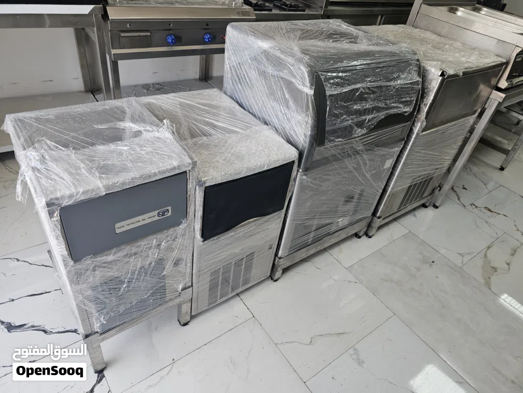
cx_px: 262
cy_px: 196
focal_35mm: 23
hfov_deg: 73.9
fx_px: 347
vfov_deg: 58.9
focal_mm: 6.3
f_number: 1.7
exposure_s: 1/100
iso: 40
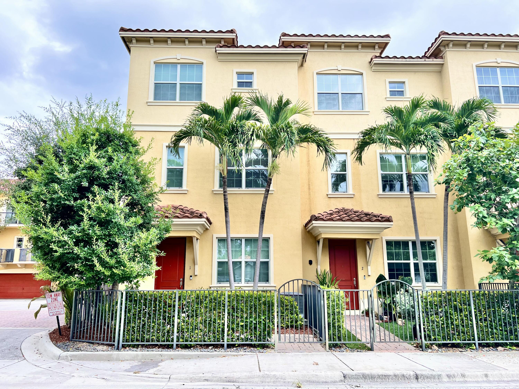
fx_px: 390
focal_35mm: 26
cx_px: 260
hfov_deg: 67.3
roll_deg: +0.8
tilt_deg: +11.5
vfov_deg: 53.1
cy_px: 194
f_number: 1.5
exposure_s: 1/692
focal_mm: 5.7
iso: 50
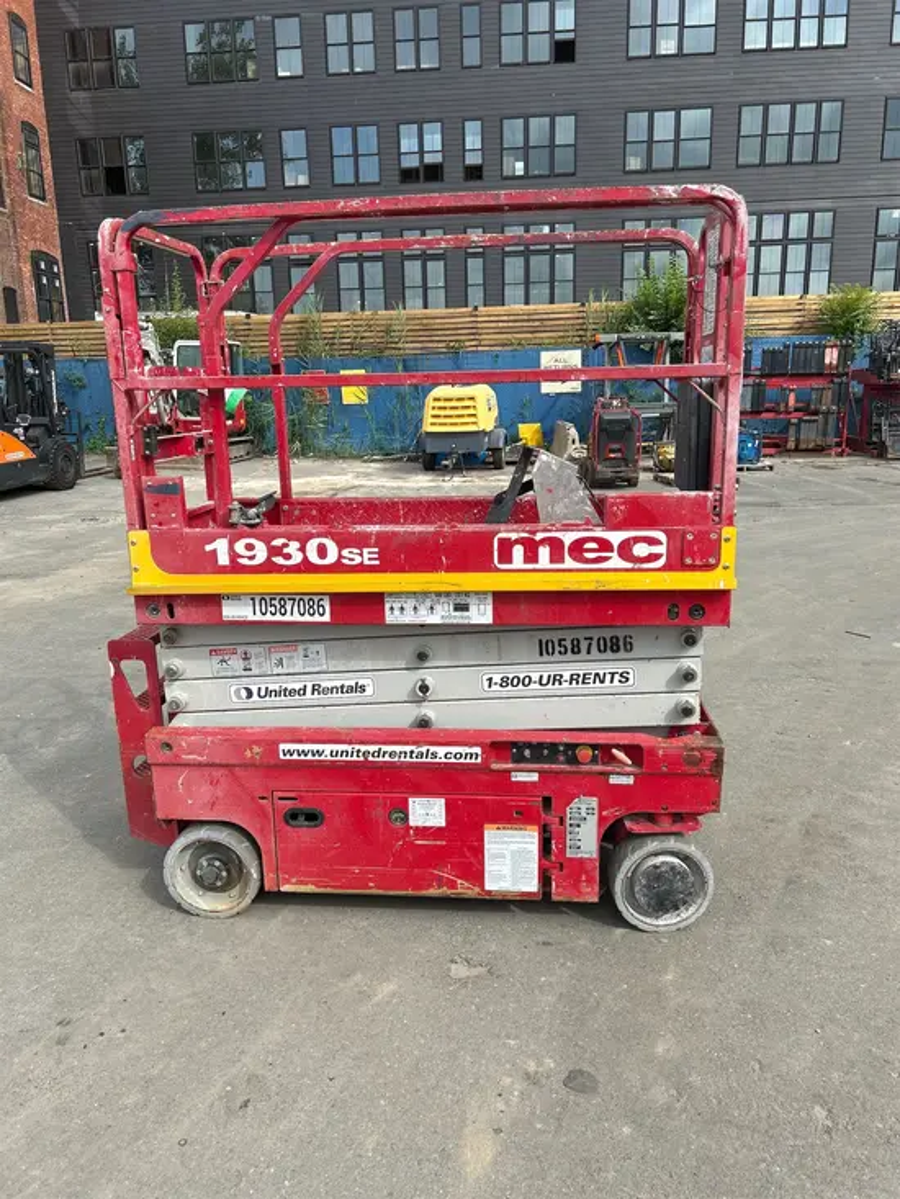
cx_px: 450
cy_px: 600
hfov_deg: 53.1
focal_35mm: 26
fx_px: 901
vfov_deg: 67.3
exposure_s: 1/2994
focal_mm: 5.7
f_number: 1.5
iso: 50
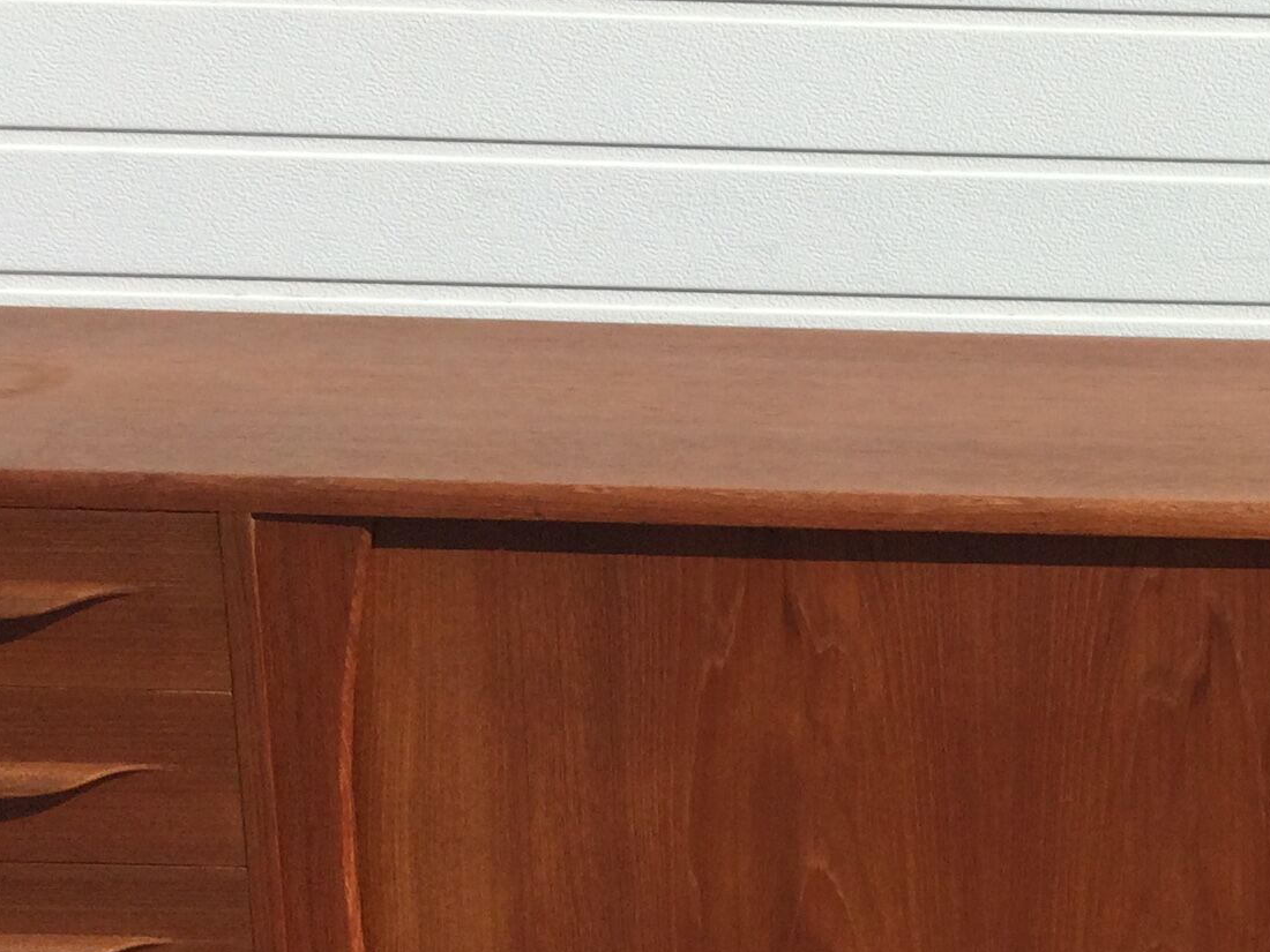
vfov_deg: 16.0
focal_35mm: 92
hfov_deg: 20.2
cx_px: 1452
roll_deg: -2.5
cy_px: 623
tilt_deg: -16.9
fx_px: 3375
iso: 25
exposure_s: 1/1359
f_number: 2.4
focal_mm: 3.3
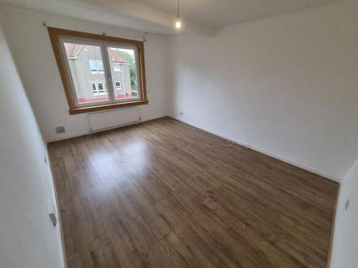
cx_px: 179
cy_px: 134
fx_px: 134
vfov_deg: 89.9
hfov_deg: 106.2
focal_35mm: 13
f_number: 2.2
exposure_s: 1/100
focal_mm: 2.2
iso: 500
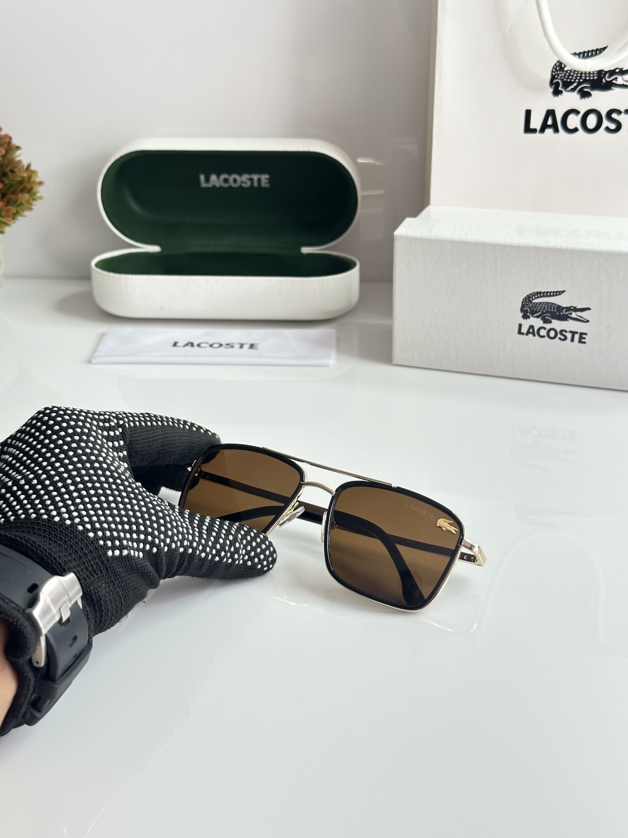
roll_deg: +0.5
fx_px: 1161
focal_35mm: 48
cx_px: 314
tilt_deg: -25.4
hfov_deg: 30.3
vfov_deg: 39.7
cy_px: 419
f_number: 1.78
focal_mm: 6.86
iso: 125
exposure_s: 1/50
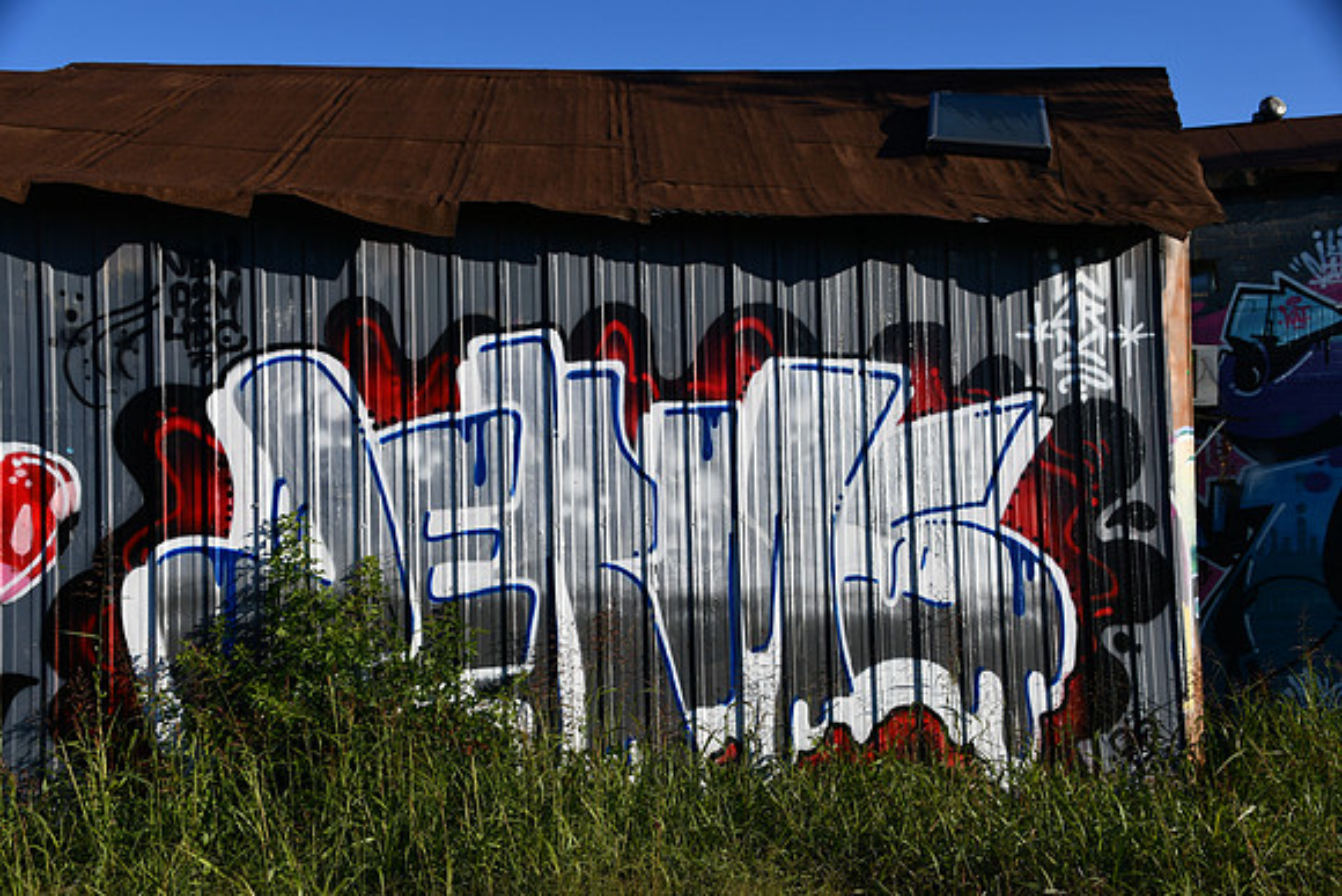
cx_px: 671
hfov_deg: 41.1
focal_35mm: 48
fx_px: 1790
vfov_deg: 28.1
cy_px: 448
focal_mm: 32
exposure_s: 1/320
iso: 100
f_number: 9
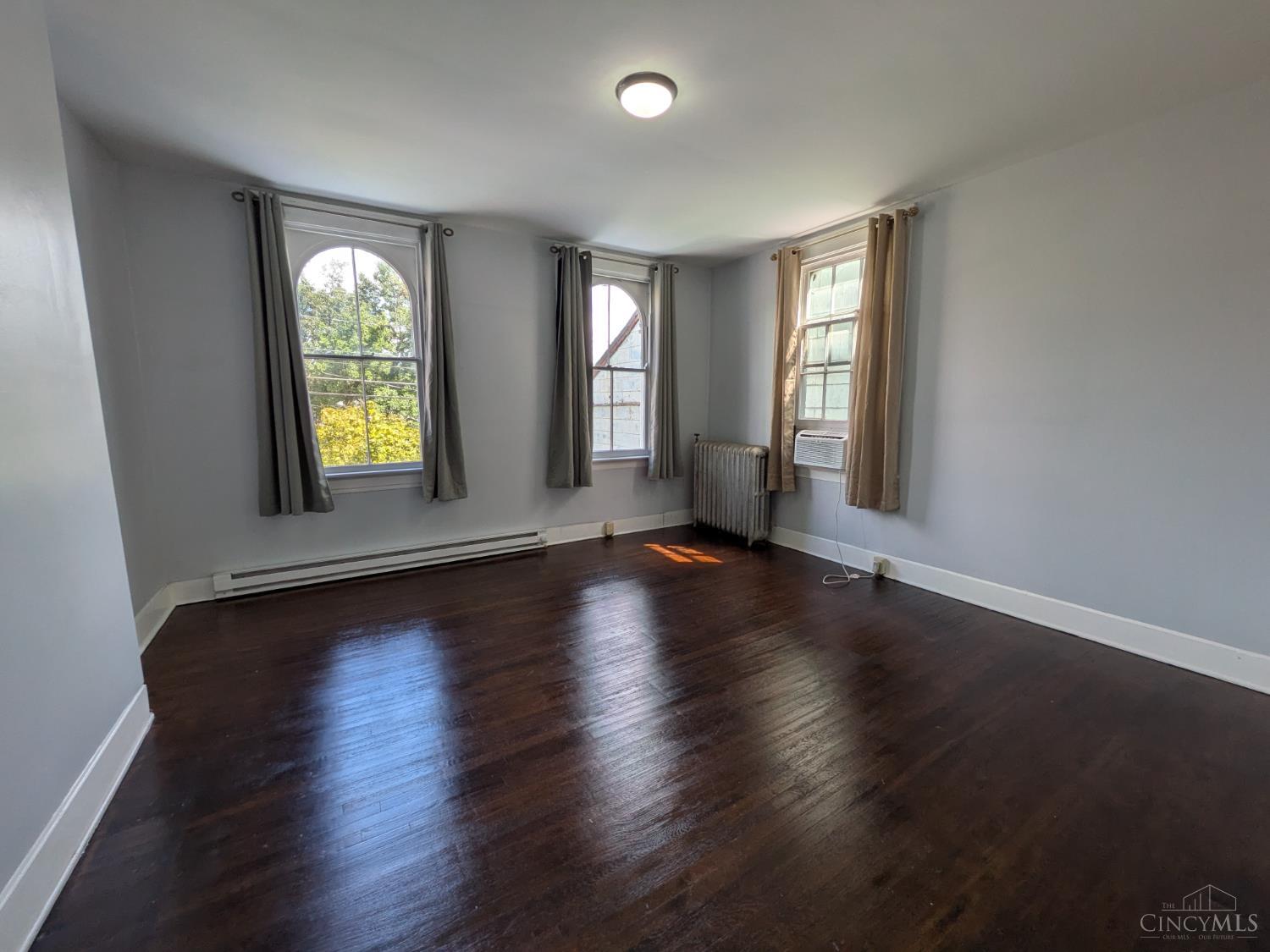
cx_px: 635
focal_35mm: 14
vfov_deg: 85.7
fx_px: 514
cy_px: 476
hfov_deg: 102.1
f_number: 2.2
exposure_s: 1/252
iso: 50
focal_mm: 1.85
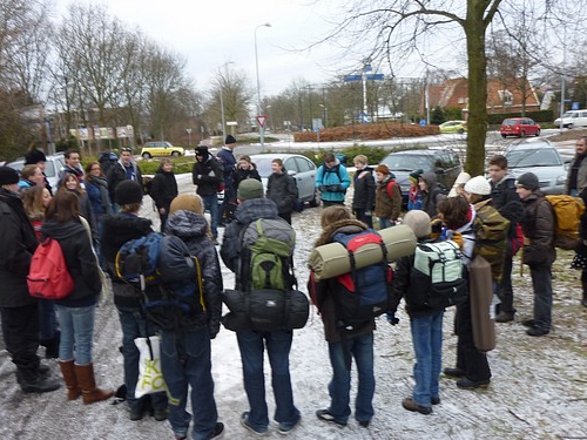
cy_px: 230
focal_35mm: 32
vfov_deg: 44.1
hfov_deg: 56.7
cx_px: 268
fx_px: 543
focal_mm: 4.5
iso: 100
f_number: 3.3
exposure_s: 1/30
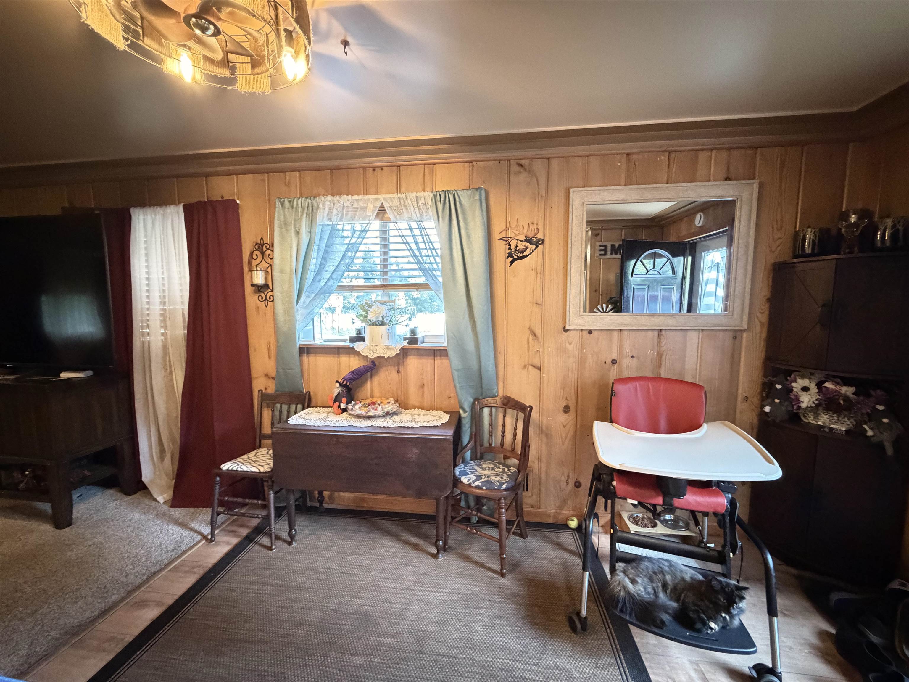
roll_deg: +0.9
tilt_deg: -4.6
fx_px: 368
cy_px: 341
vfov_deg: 85.7
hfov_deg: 102.1
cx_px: 454
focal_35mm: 14
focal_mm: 2.22
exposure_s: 1/30
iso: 1600
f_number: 2.2
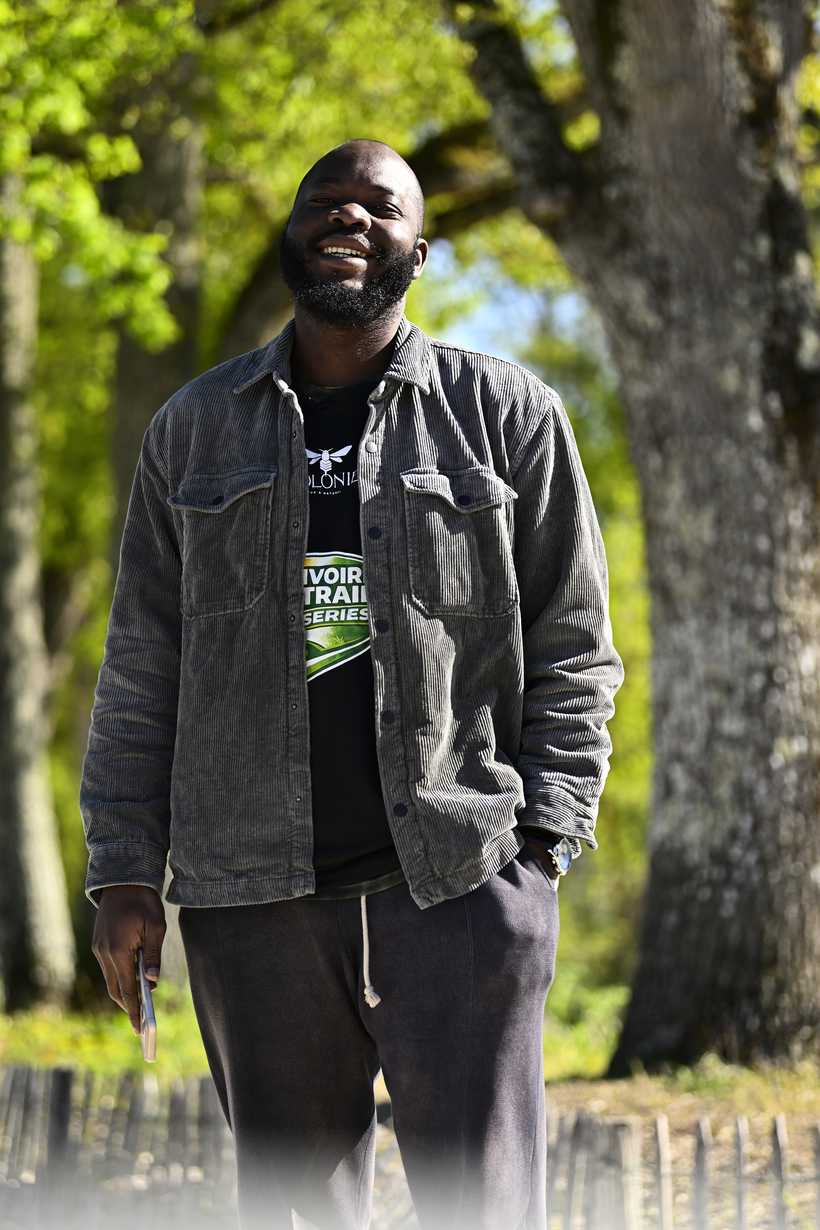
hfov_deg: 13.0
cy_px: 615
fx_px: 3587
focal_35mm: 105
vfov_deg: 19.5
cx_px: 410
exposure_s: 1/800
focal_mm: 105
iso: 100
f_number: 2.8
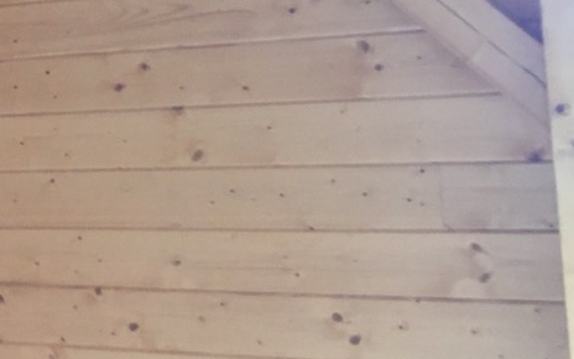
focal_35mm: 106
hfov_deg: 17.5
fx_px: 1658
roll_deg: +2.6
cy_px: -28
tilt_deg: +8.2
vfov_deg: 12.2
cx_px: -301
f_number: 2.2
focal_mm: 4.15
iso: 125
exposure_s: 1/33
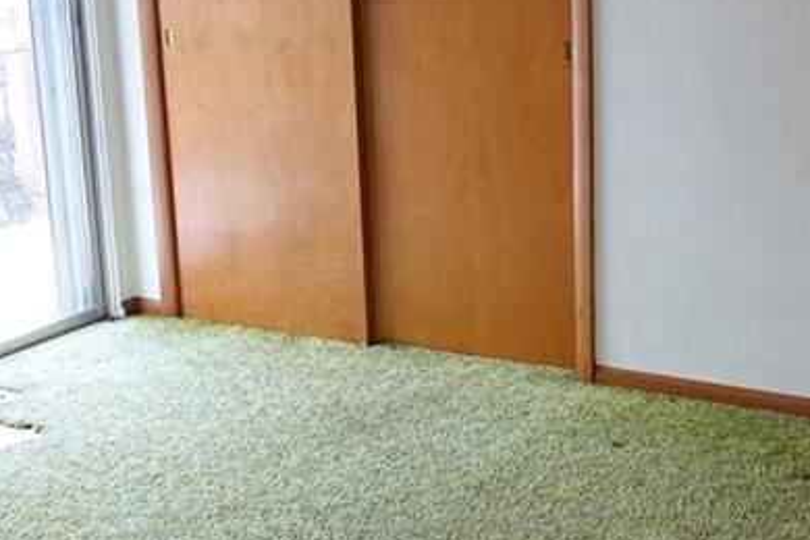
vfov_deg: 21.6
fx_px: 1417
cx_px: 546
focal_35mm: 63
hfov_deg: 31.6
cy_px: 231
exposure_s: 1/30
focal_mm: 8.8
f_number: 2.8
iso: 250
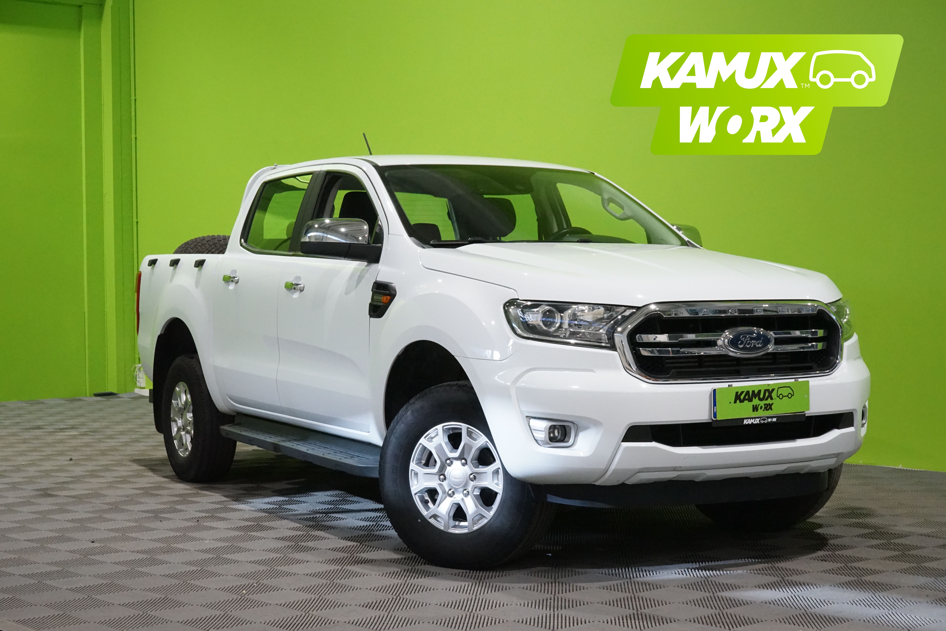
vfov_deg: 23.8
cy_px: 316
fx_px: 1498
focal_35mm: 57
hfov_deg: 35.1
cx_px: 473
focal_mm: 57
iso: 6400
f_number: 13
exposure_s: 1/80
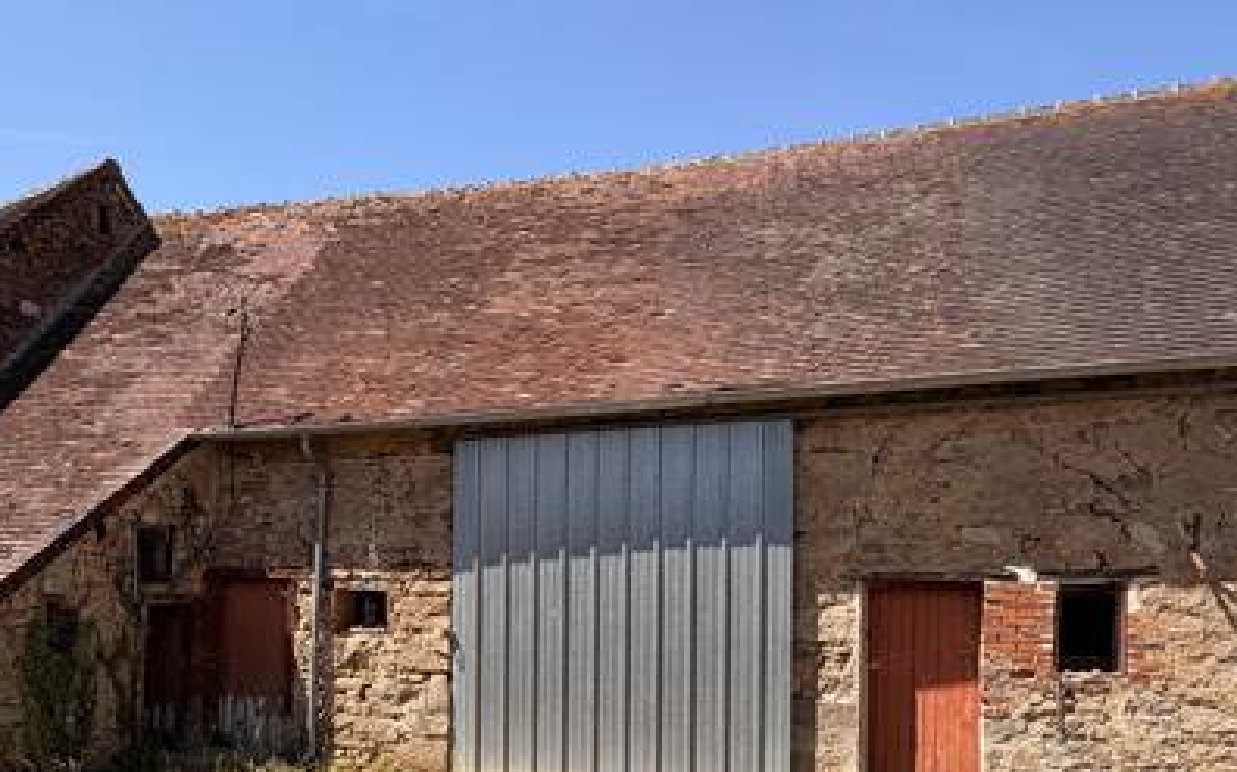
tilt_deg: +1.6
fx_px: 1011
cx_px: 490
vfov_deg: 40.5
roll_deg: -0.6
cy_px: 588
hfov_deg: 62.3
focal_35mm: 30
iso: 32
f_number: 2.2
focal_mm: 2.22
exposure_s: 1/770
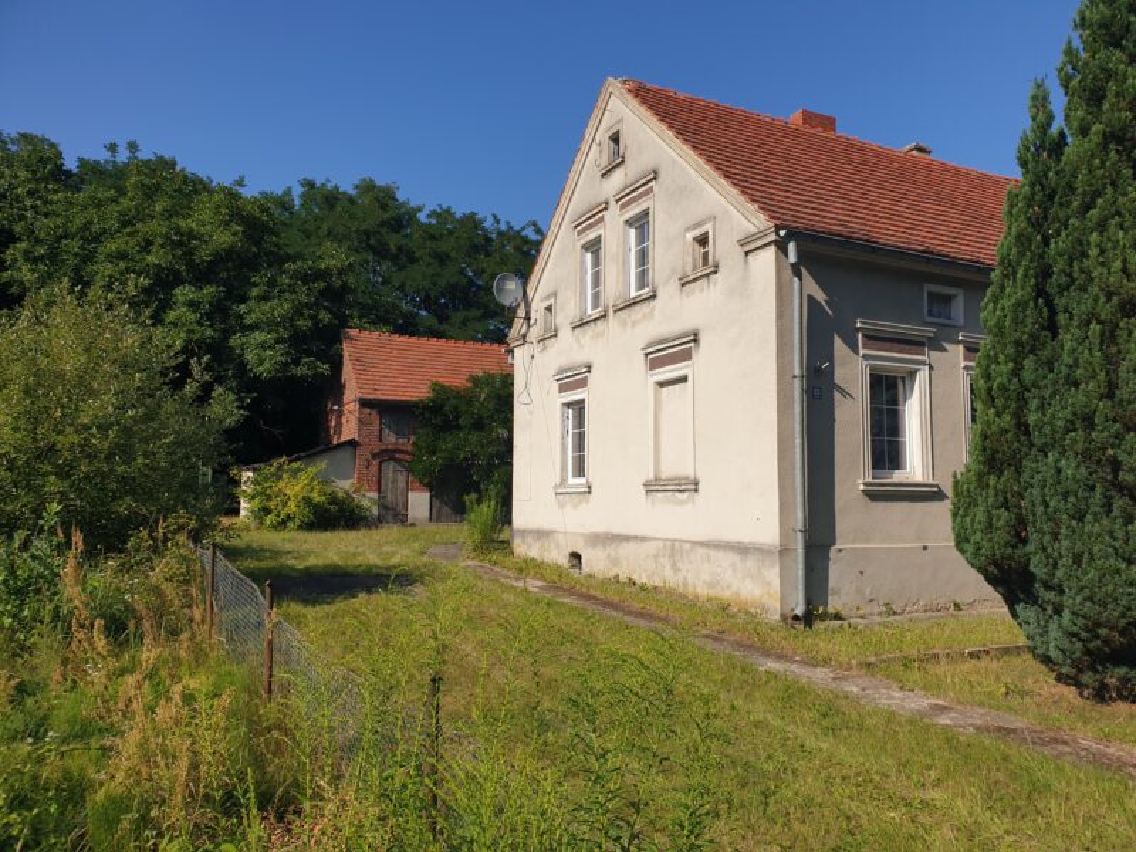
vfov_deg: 53.1
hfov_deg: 67.3
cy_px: 426
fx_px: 853
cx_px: 568
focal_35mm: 26
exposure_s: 1/2312
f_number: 2.4
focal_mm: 4.3
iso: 50
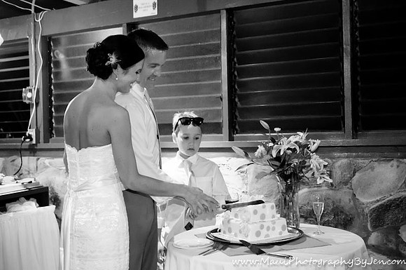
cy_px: 135
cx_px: 203
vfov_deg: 26.4
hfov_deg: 38.9
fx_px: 574
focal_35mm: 51
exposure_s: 1/60
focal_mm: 34
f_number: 2.8
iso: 3200
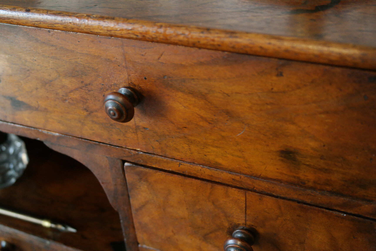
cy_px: 126
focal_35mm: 49
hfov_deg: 40.3
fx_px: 512
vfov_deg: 27.5
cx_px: 188
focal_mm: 32
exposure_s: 1/30
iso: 1600
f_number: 4.5
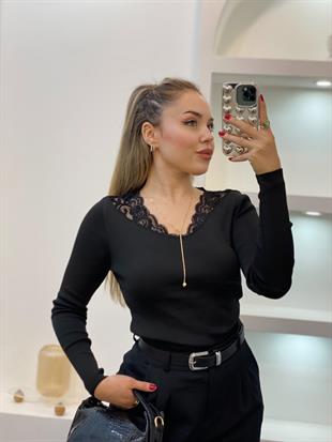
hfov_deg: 28.0
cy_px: 221
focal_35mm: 52
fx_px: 665
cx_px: 166
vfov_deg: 36.8
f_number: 2
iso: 100
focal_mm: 6
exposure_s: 1/100
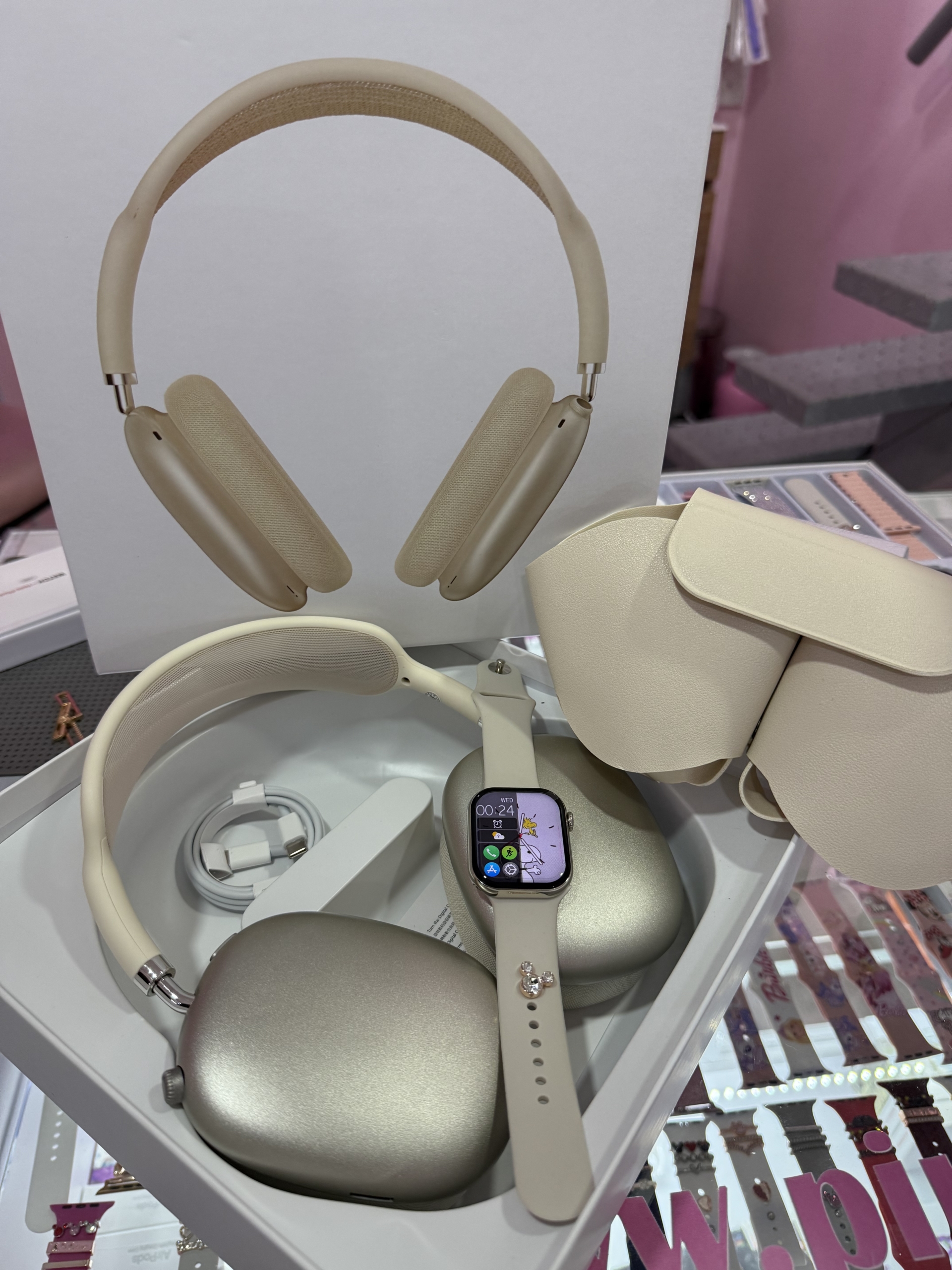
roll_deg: -2.2
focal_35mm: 24
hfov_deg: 56.8
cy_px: 635
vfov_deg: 71.6
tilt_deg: -35.3
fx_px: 880
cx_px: 476
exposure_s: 1/120
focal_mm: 6.76
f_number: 1.78
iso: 200
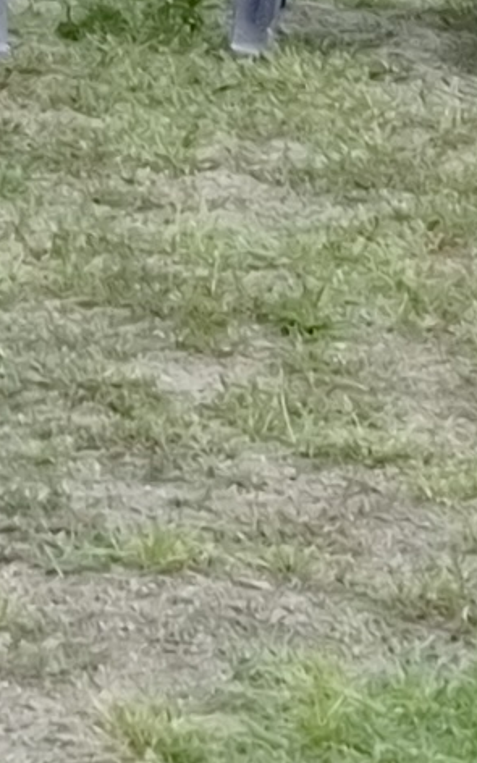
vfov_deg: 10.9
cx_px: -414
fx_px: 3910
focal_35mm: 188
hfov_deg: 6.8
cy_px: -212
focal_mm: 5.4
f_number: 1.8
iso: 100
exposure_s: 1/180
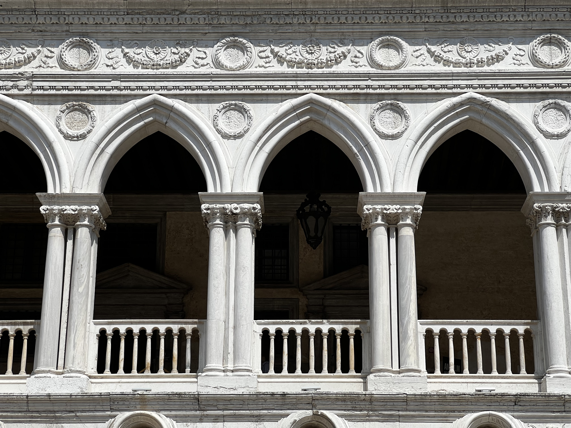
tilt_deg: +19.9
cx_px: 286
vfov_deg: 19.1
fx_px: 1270
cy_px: 214
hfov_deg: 25.3
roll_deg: -0.2
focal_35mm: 77
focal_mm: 9
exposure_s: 1/1119
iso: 32
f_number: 2.8
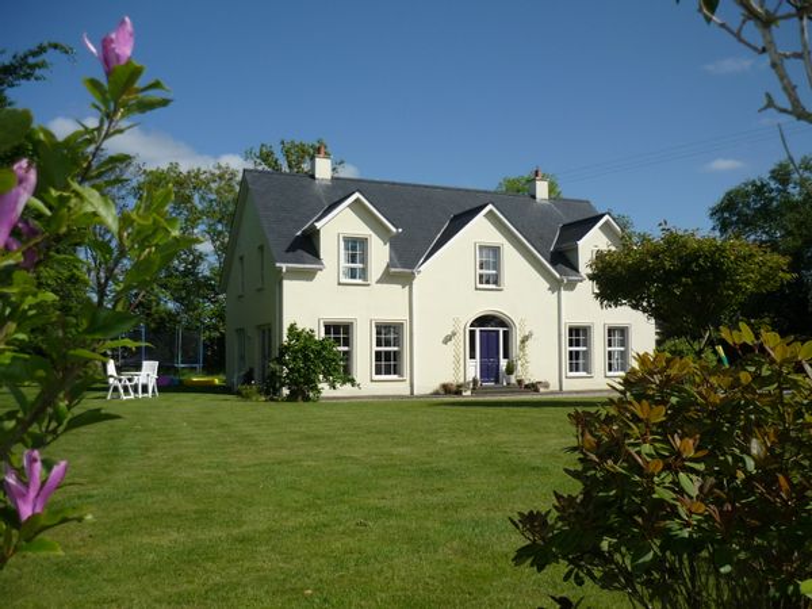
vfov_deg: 42.9
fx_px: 774
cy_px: 304
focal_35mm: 33
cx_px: 406
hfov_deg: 55.4
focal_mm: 5.5
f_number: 8
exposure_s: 1/320
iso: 100
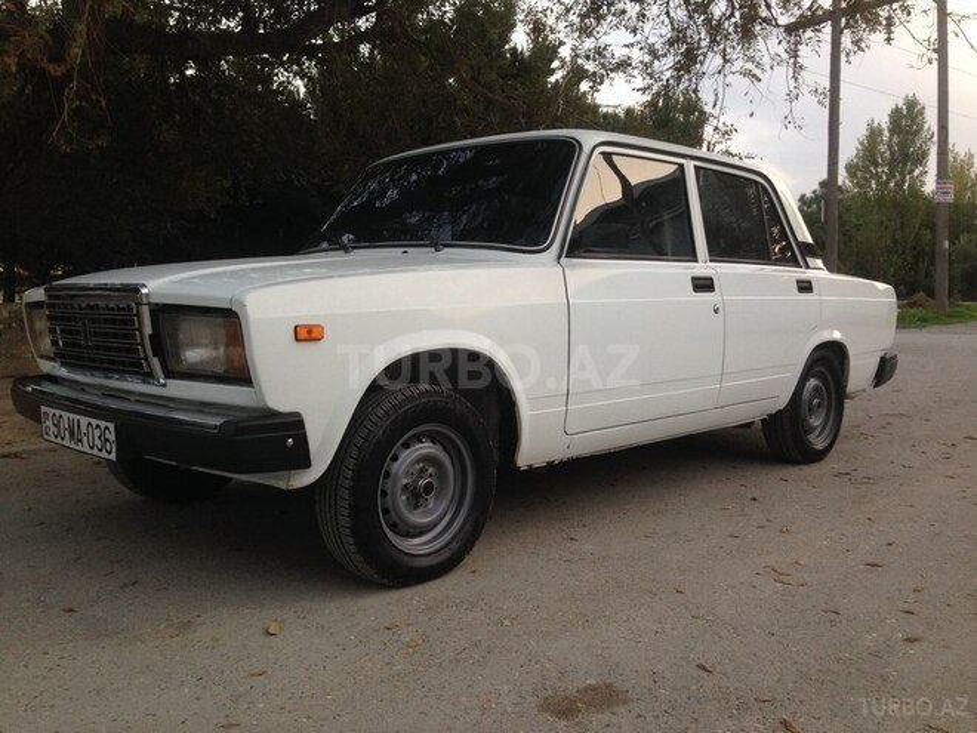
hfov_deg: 55.4
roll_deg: -3.3
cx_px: 488
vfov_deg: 42.9
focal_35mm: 33
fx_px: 931
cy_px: 366
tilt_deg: -7.8
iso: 80
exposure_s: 1/120
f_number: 2.4
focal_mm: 4.12
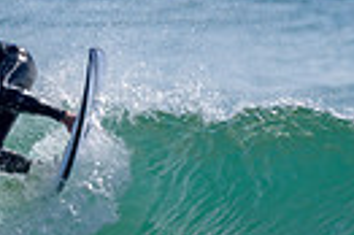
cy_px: 193
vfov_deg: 0.5
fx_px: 26723
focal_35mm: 2721
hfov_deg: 0.8
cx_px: 143
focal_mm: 500
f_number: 5.6
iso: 125
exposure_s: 1/2000
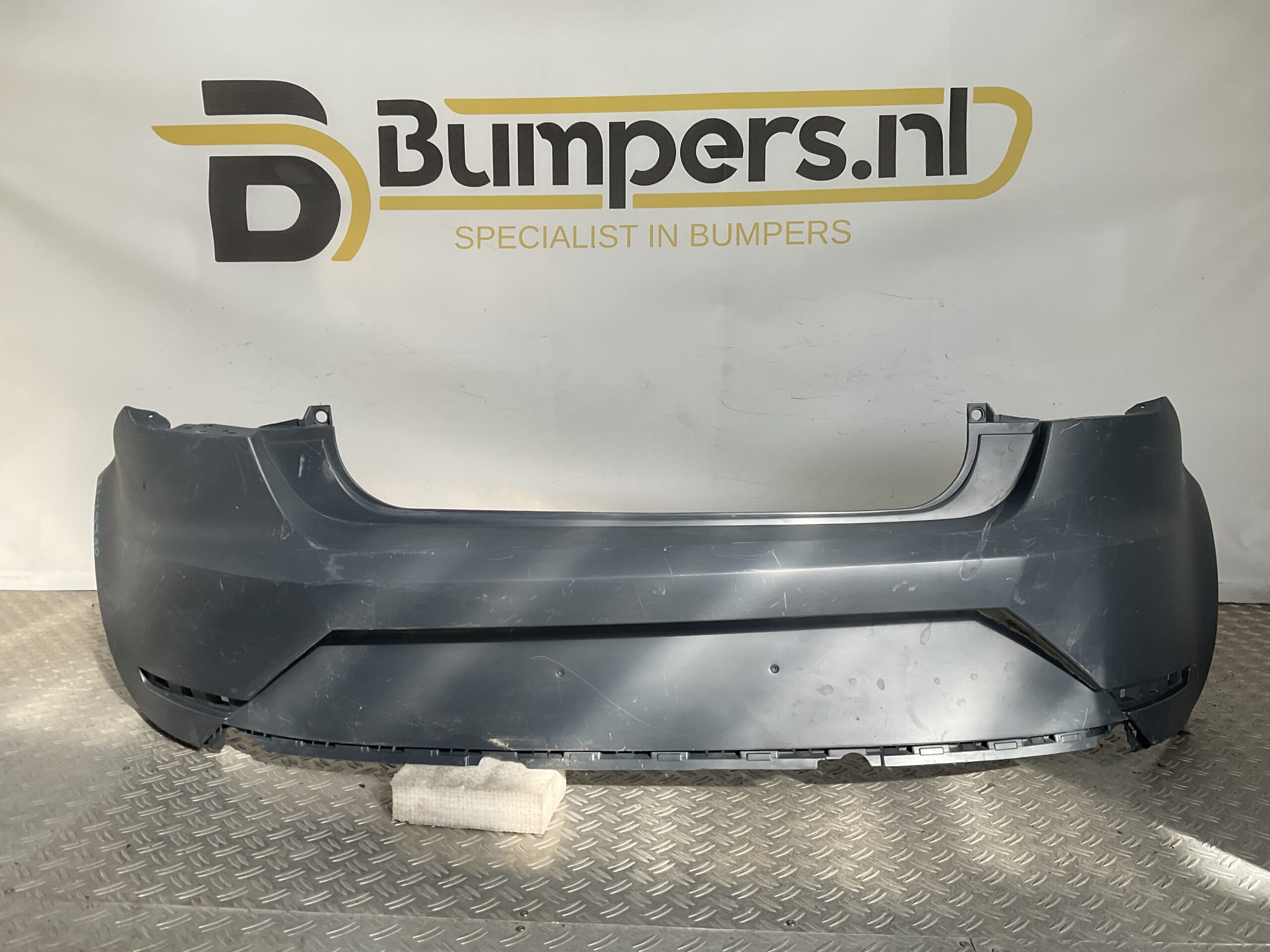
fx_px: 1064
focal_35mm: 29
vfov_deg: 48.2
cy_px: 476
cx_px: 635
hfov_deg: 61.7
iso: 16
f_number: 1.8
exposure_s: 1/504
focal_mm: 3
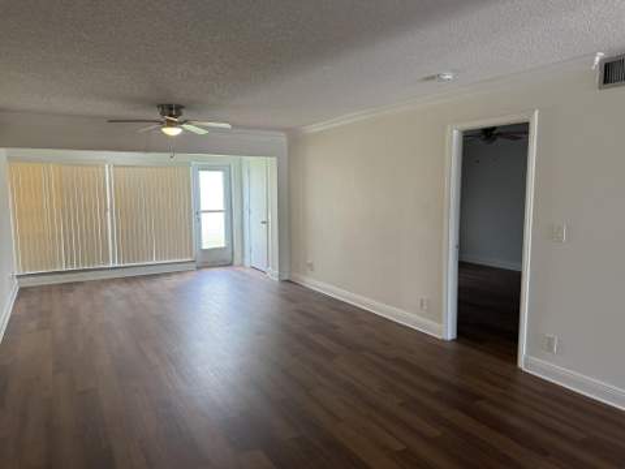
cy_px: 234
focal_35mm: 24
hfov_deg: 71.6
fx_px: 433
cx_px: 312
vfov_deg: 56.8
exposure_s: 1/120
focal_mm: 6.76
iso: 160
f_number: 1.78
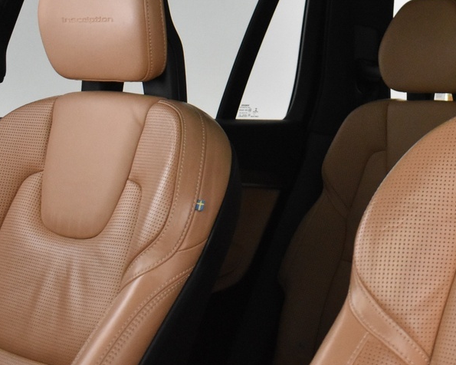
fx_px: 931
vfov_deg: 21.4
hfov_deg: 26.3
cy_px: 3
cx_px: 441
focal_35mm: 69
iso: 2500
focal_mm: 18
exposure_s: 1/30
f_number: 3.5
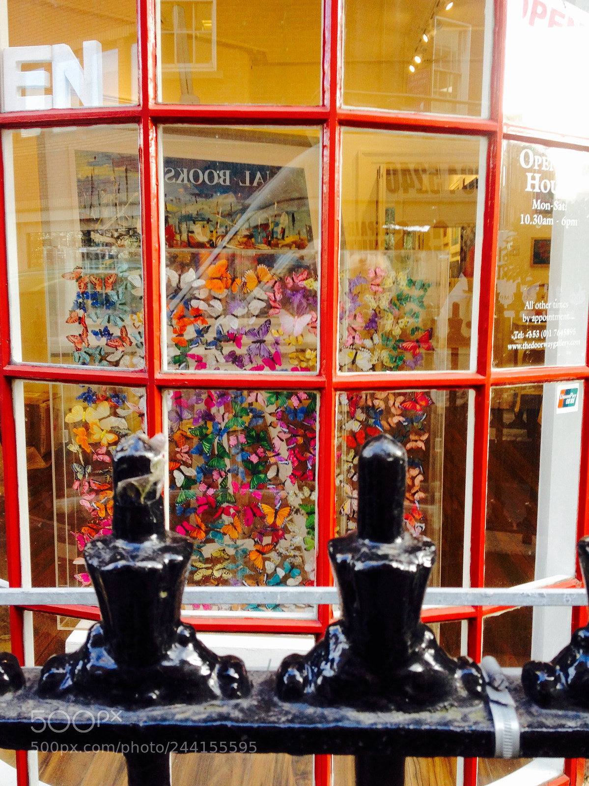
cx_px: 294
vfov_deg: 52.6
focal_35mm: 35
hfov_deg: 40.7
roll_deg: -2.2
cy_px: 393
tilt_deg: -8.7
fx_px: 794
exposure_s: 1/60
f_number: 2.4
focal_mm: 4.28
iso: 50
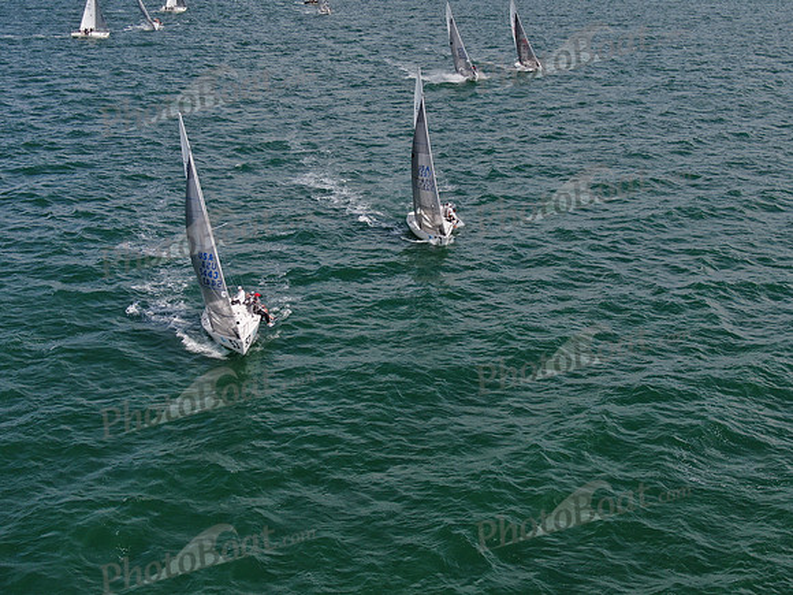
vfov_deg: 30.3
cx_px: 396
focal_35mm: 48
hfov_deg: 39.7
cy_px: 298
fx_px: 1100
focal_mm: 8.6
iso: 100
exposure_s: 1/1000
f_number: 3.8
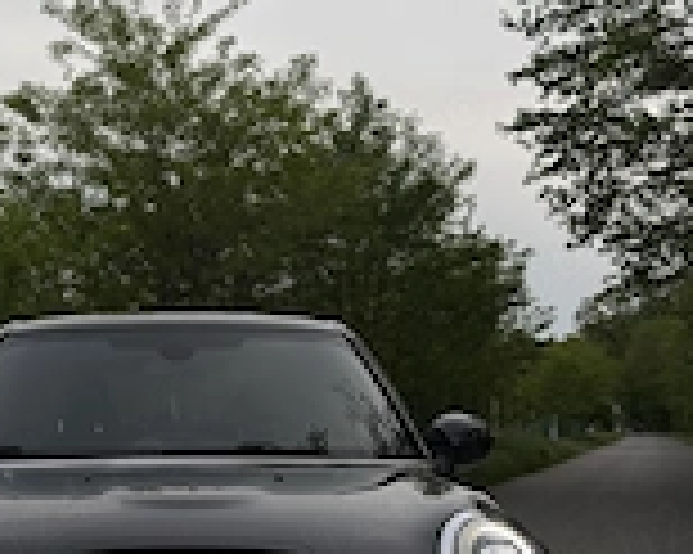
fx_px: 1250
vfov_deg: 25.0
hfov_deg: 30.5
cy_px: 270
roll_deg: -1.1
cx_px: 180
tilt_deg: +8.3
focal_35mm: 61
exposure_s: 1/1018
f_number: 1.78
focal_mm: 6.76
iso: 125
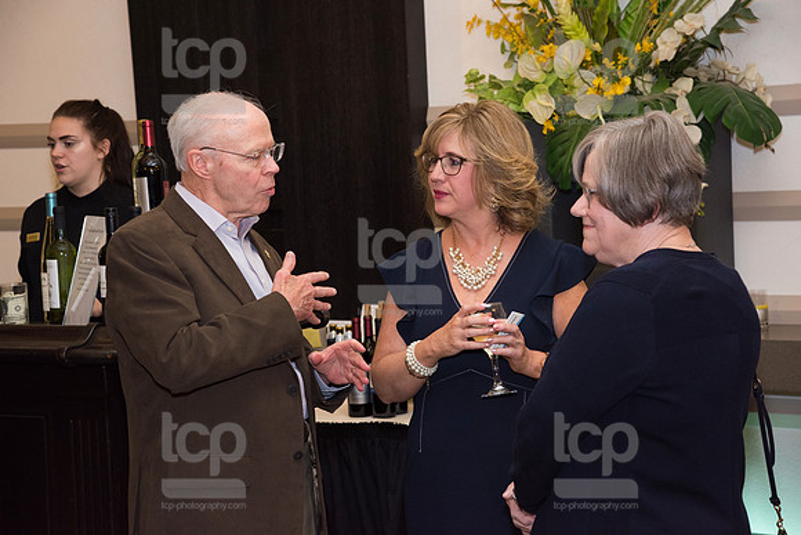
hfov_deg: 23.6
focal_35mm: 86
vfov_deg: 15.9
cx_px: 400
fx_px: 1914
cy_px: 268
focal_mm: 86
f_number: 7.1
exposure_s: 1/200
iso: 1250
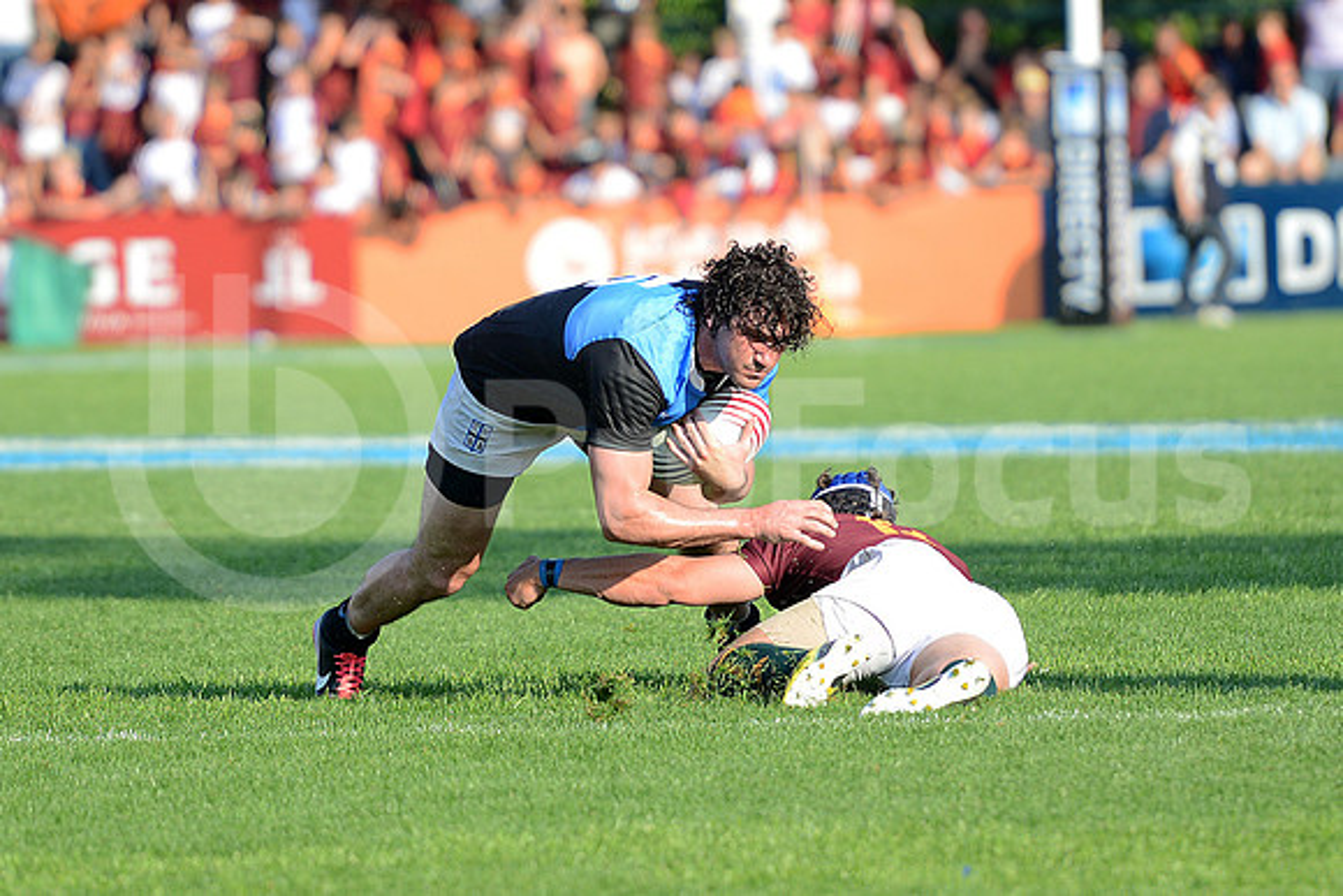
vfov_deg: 7.0
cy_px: 448
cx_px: 672
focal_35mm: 195
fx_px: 7276
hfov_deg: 10.5
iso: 250
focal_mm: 195
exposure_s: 1/1000
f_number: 2.8
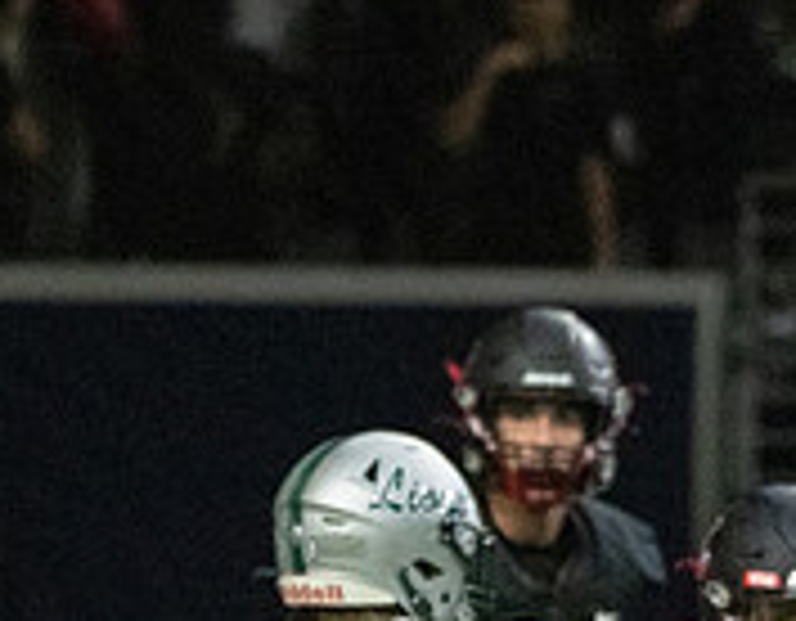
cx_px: 1035
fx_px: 25076
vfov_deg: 1.4
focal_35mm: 1075
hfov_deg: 1.8
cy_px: 1110
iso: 12800
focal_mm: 253
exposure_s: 1/1000
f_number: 5.6
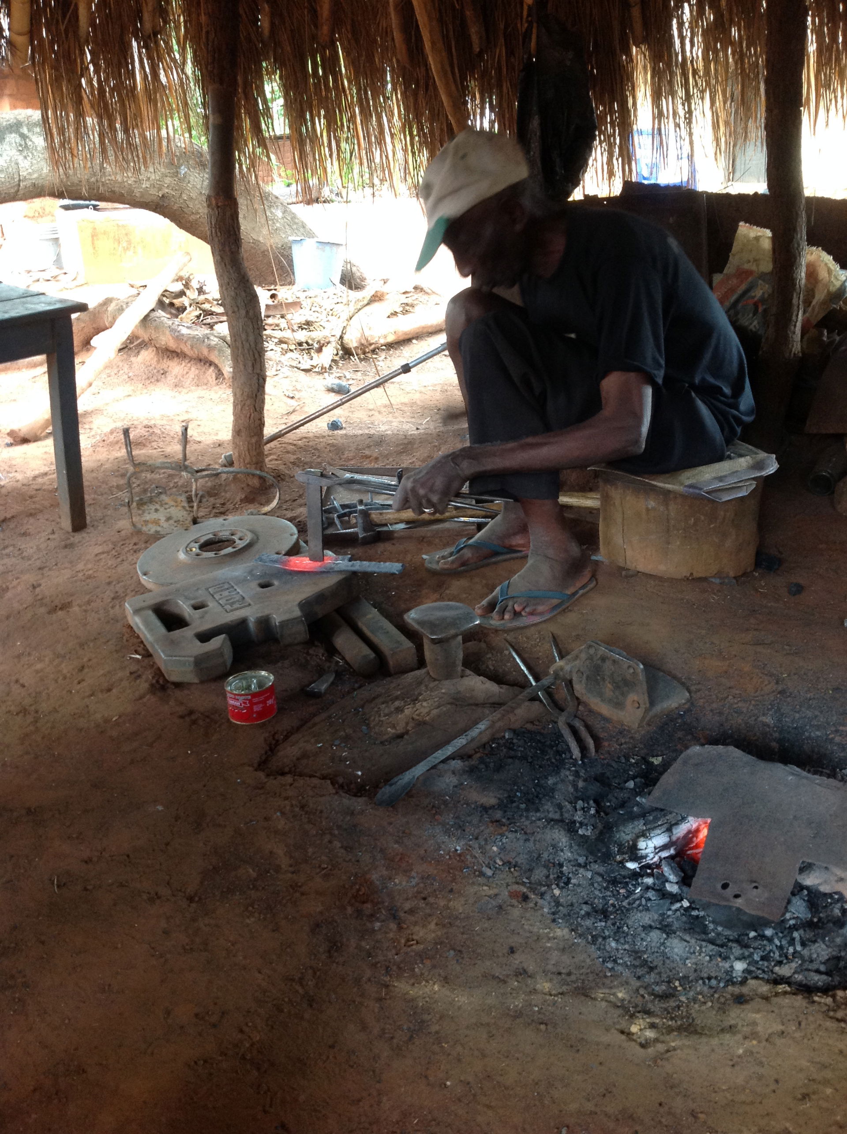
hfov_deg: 40.6
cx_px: 424
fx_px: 1145
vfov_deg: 52.7
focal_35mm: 35
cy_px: 567
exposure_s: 1/15
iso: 125
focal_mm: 4.28
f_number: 2.4
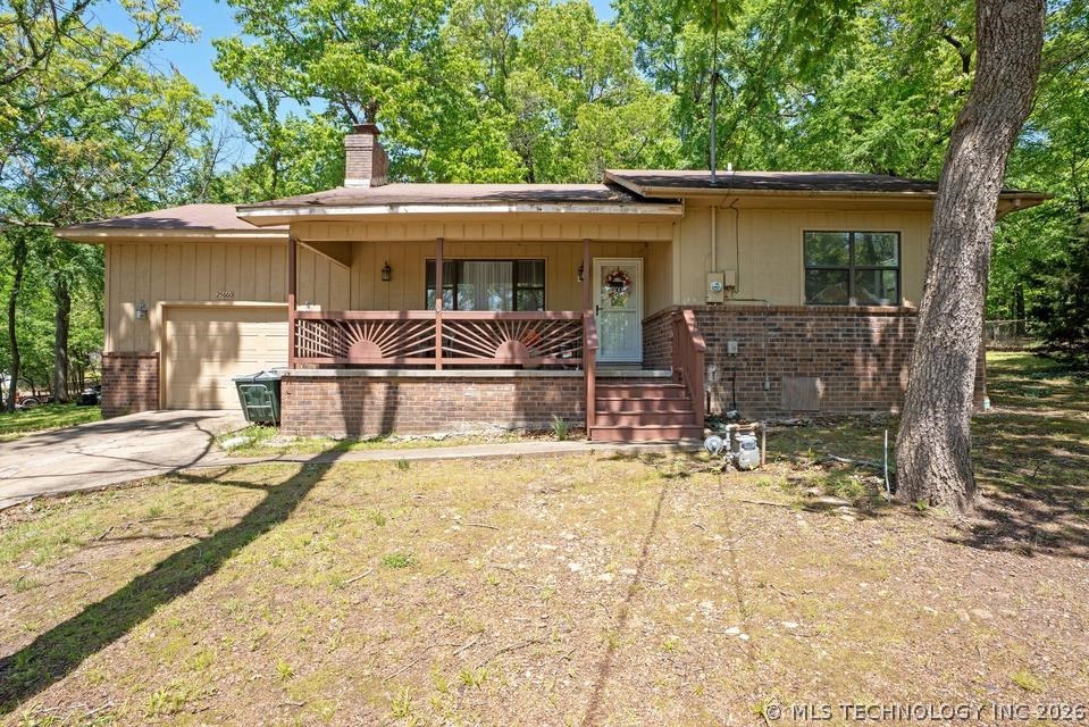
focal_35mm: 18
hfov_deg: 89.4
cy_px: 364
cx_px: 544
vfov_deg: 66.8
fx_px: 551
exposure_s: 1/50
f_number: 9
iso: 200
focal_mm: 18.2
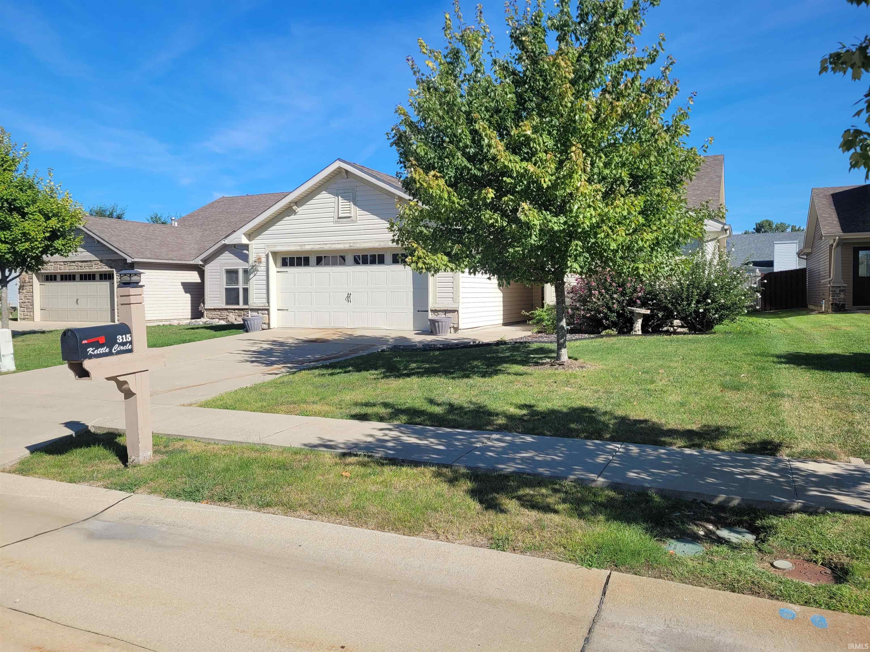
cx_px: 435
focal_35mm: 26
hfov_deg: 67.3
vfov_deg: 53.1
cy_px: 326
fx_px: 653
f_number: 1.8
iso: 40
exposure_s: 1/2210
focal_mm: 5.4
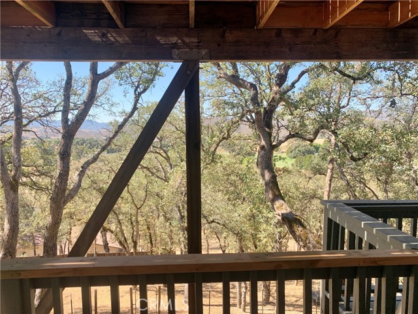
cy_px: 157
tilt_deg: -3.8
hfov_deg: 67.3
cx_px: 209
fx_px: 314
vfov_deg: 53.1
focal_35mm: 26
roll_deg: -0.1
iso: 25
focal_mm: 4.25
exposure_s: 1/580
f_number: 1.8
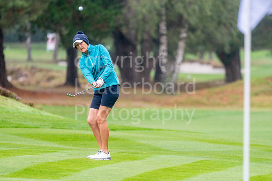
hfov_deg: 4.6
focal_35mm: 450
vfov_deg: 3.1
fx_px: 3398
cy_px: 90
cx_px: 136
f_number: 4
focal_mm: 300
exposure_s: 1/800
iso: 400
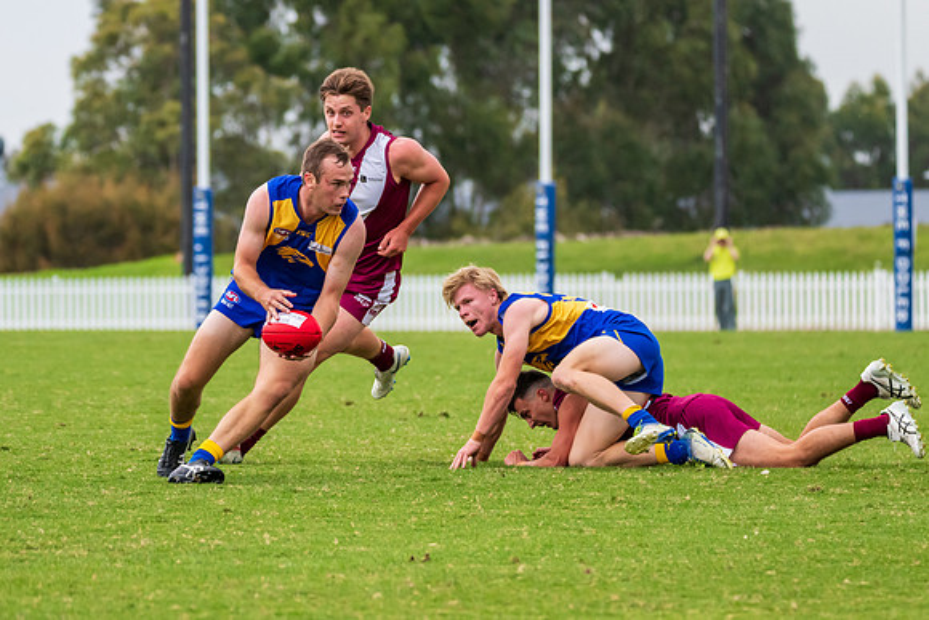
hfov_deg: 6.0
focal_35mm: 343
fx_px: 8848
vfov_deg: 4.0
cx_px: 374
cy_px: 305
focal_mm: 240
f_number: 6.3
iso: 1000
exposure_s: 1/1250
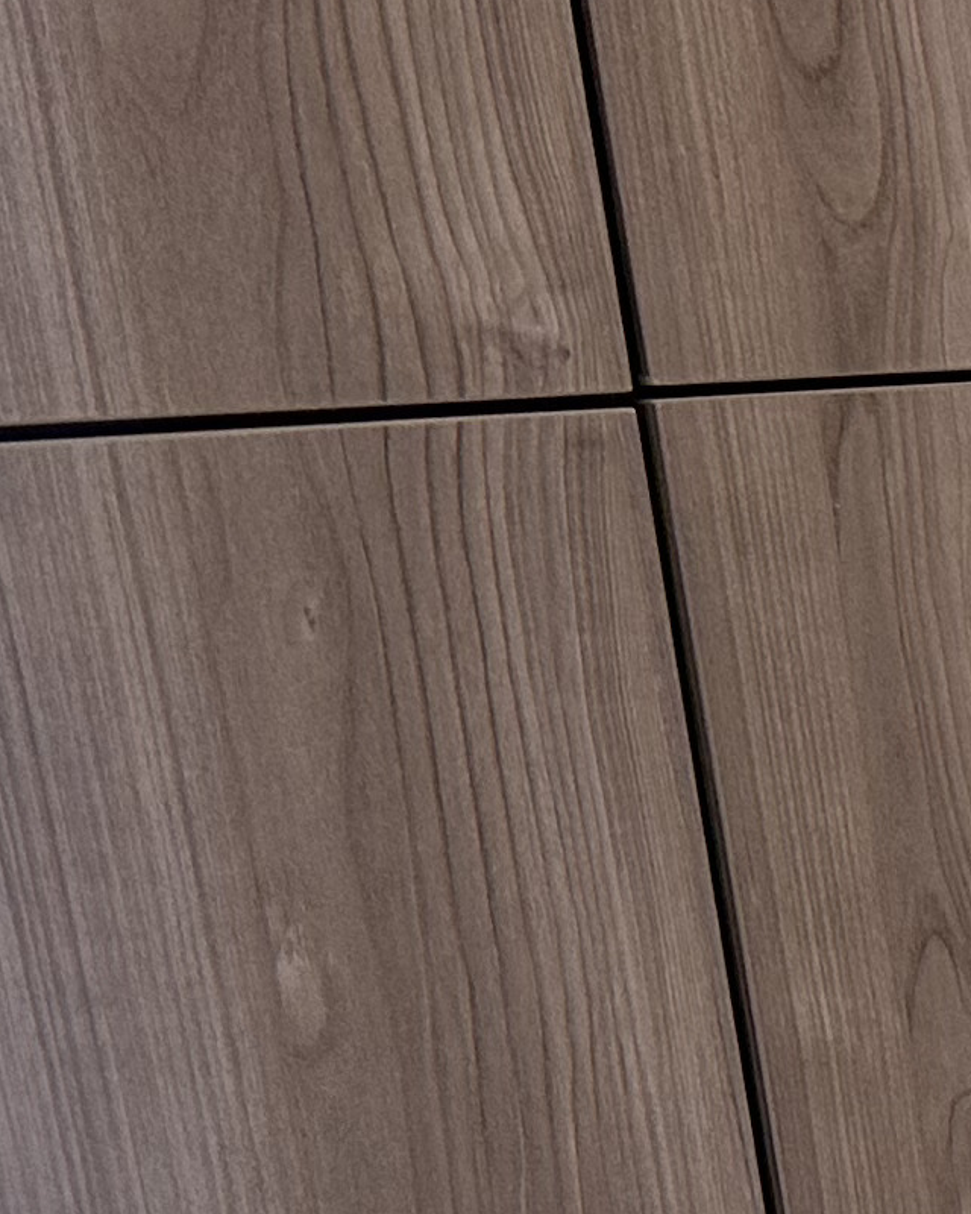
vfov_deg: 15.6
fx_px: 4239
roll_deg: +1.2
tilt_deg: -17.6
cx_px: 2742
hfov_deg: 10.2
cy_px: 1496
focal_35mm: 118
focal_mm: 6.86
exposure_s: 1/60
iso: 125
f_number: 1.78
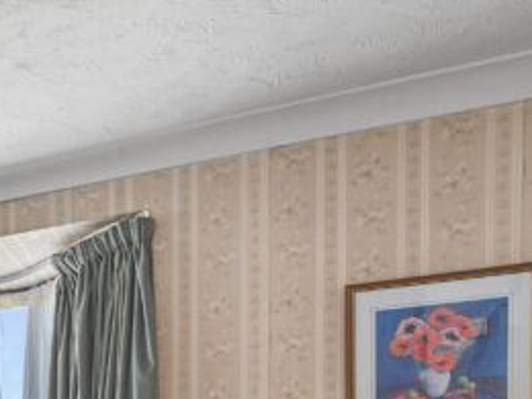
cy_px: 519
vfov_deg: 24.1
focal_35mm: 53
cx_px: -307
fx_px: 815
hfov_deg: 25.2
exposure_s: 1/5
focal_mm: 14
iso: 400
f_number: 8
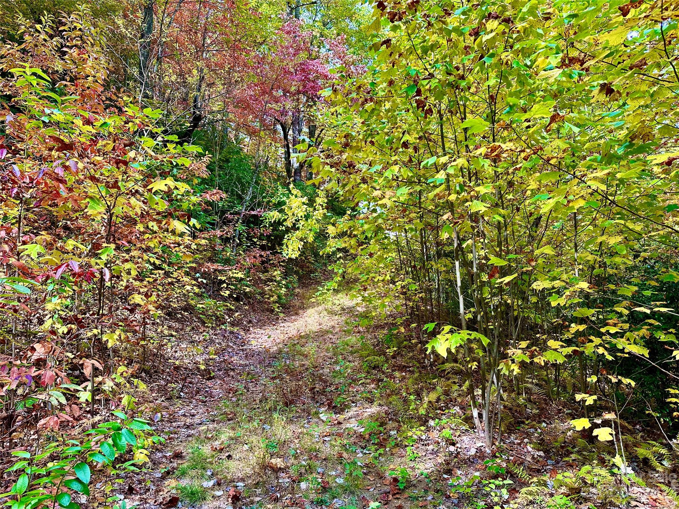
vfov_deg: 56.8
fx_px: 471
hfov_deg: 71.6
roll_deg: +2.3
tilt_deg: +5.1
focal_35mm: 24
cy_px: 254
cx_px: 340
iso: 80
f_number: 1.78
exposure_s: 1/341
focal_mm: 6.86
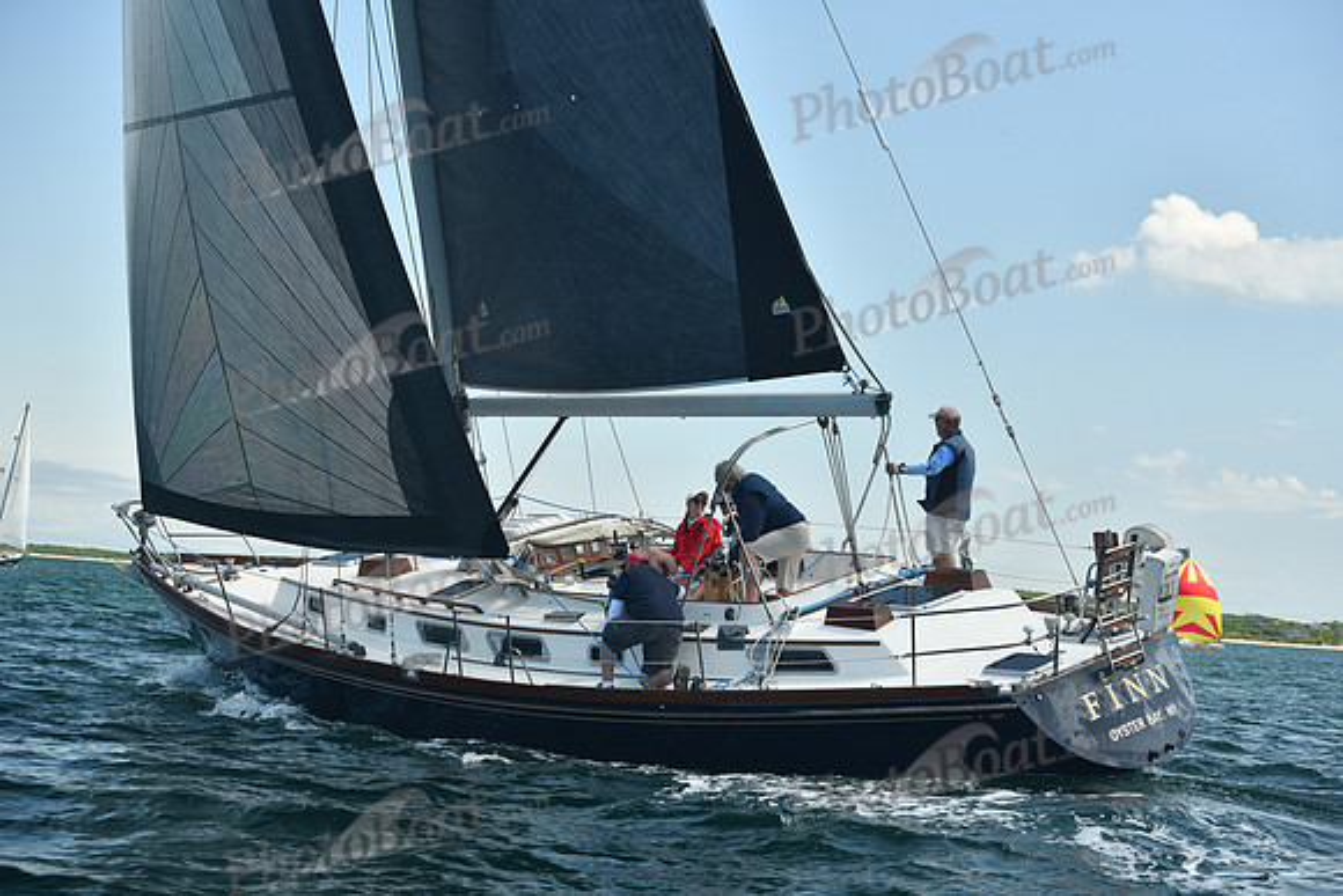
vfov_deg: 19.5
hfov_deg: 28.8
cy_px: 448
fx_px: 2612
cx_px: 672
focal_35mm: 70
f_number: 5.6
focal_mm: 70
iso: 320
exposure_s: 1/640
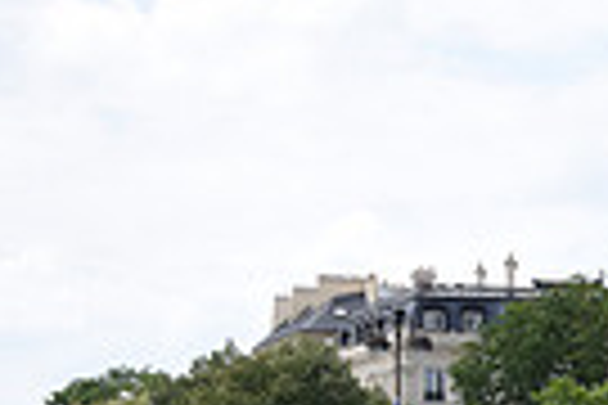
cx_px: 1189
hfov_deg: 14.4
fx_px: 2027
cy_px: 596
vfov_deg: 11.0
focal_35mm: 120
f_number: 20
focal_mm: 28
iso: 500
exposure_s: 1/125
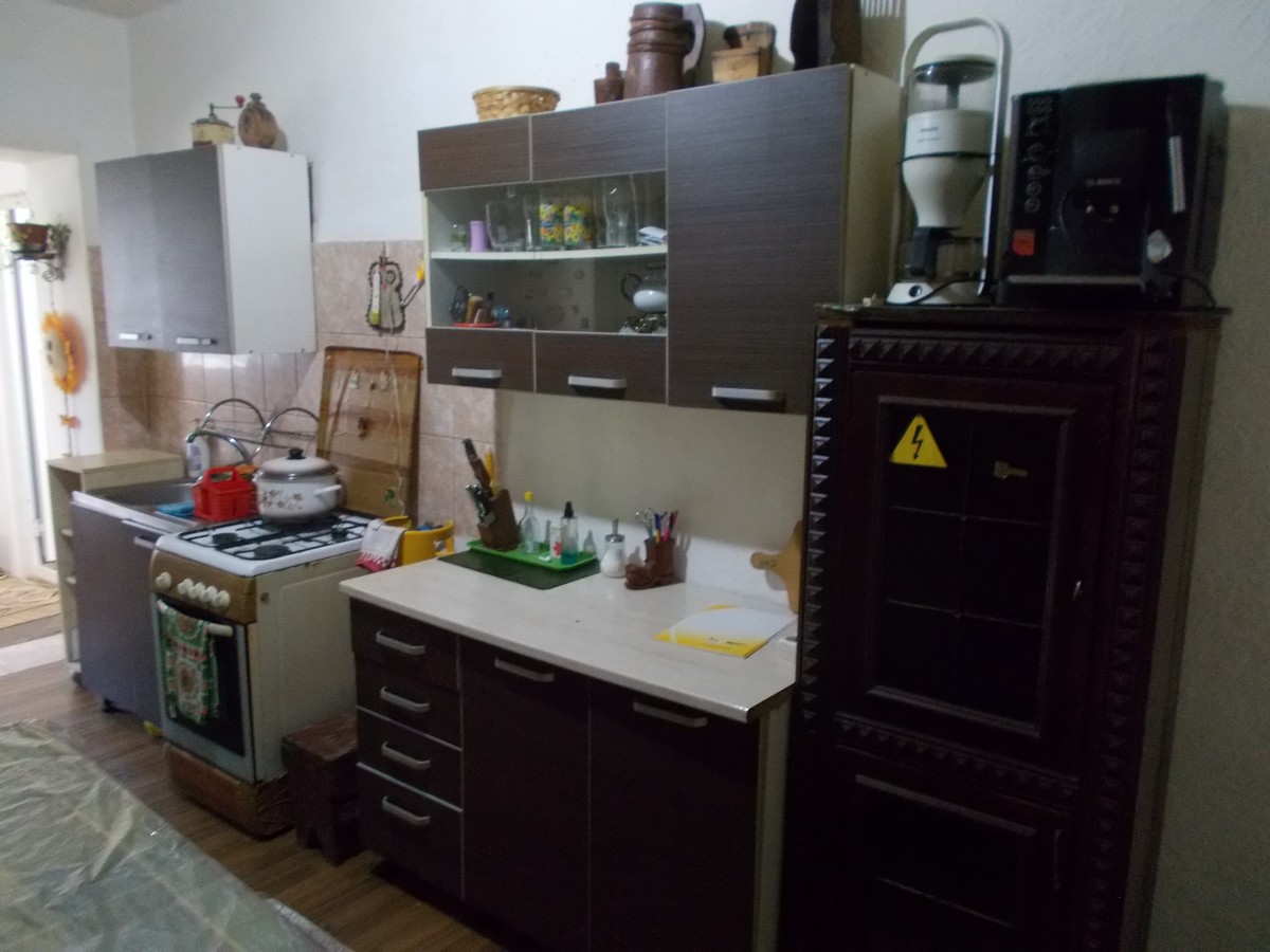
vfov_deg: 53.1
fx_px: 954
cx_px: 635
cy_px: 476
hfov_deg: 67.3
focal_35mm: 26
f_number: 3.2
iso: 400
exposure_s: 1/8
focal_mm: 4.6
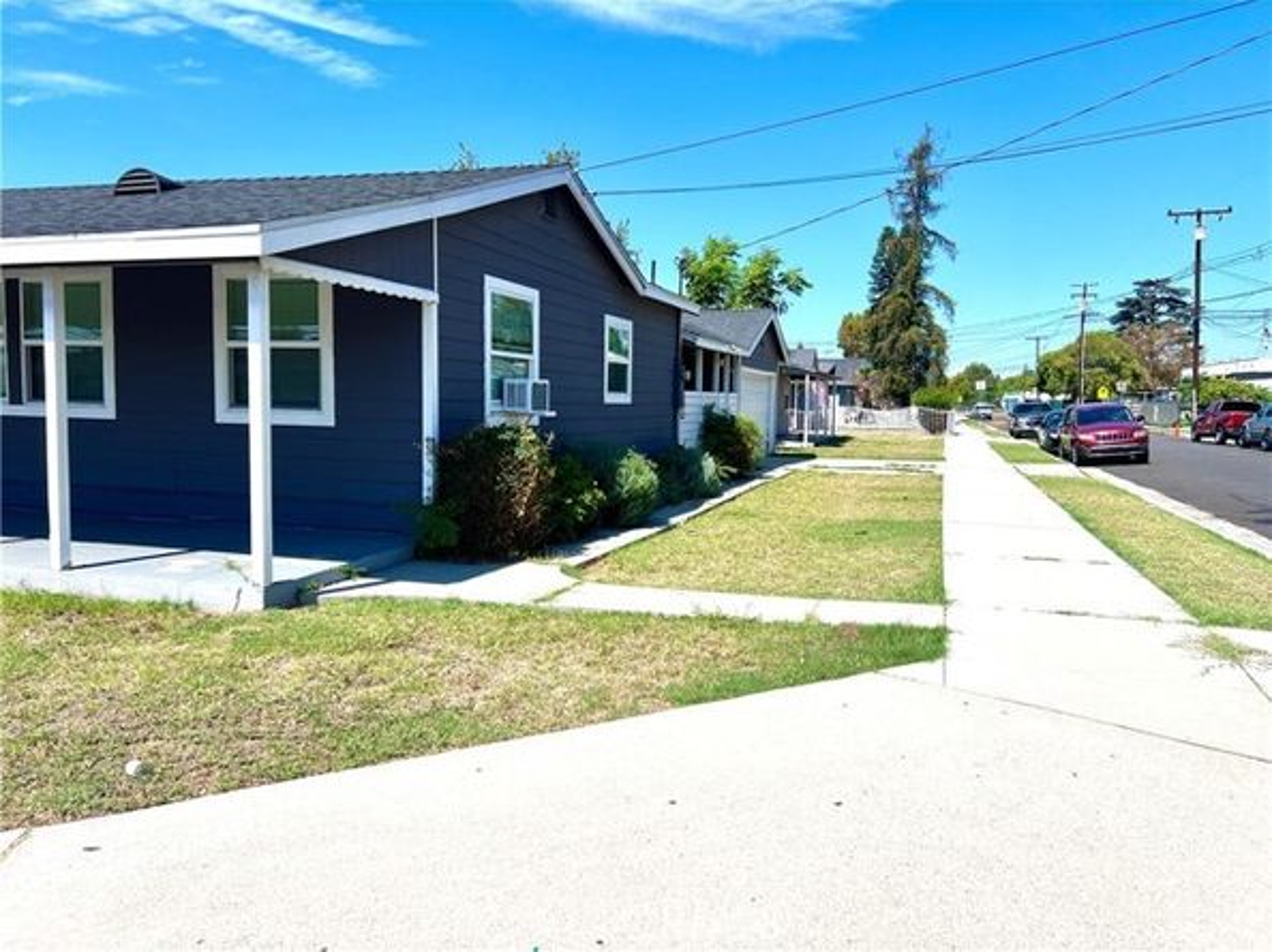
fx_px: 955
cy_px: 476
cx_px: 636
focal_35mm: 26
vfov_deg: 53.0
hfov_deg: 67.3
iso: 50
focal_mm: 5.7
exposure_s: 1/5587
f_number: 1.5
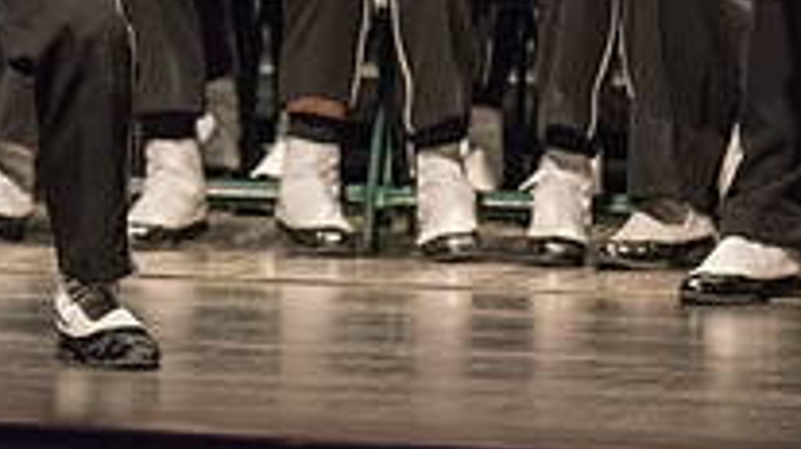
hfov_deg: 2.5
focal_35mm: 882
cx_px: -77
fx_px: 18716
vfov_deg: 1.4
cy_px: -273
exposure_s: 1/500
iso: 4000
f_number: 2.8
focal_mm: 300
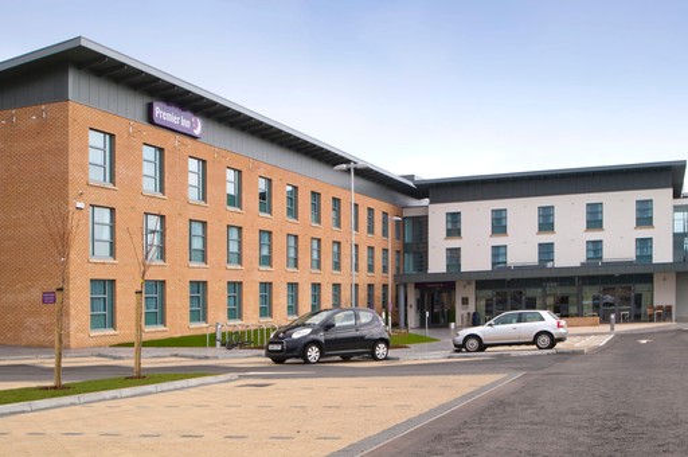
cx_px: 344
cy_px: 228
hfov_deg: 46.5
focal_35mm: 42
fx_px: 802
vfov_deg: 31.8
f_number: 13
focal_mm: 28
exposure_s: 1/125
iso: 200
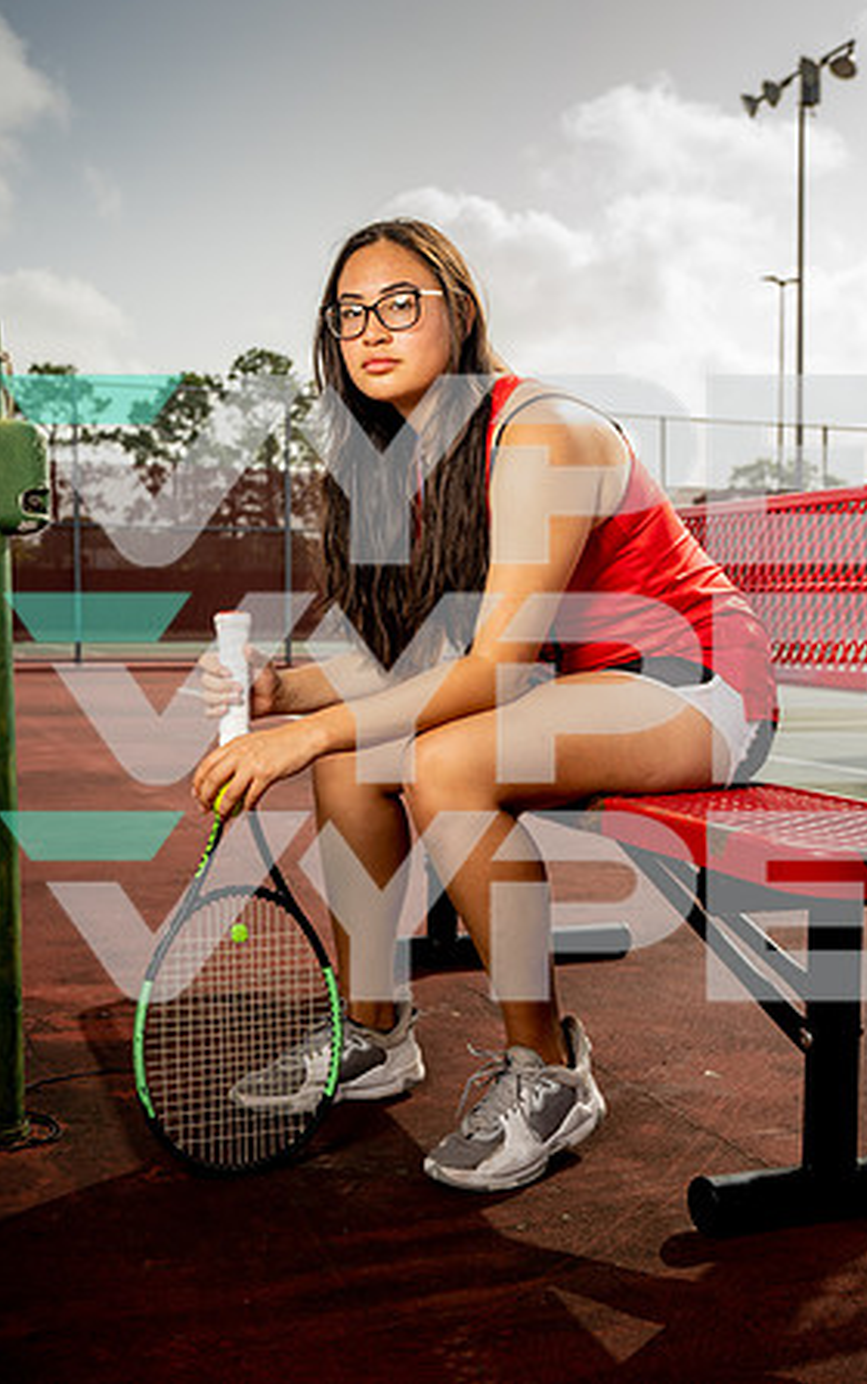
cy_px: 690
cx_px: 461
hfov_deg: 31.3
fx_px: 1548
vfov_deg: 48.2
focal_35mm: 41
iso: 50
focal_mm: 40
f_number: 6.3
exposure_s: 1/250
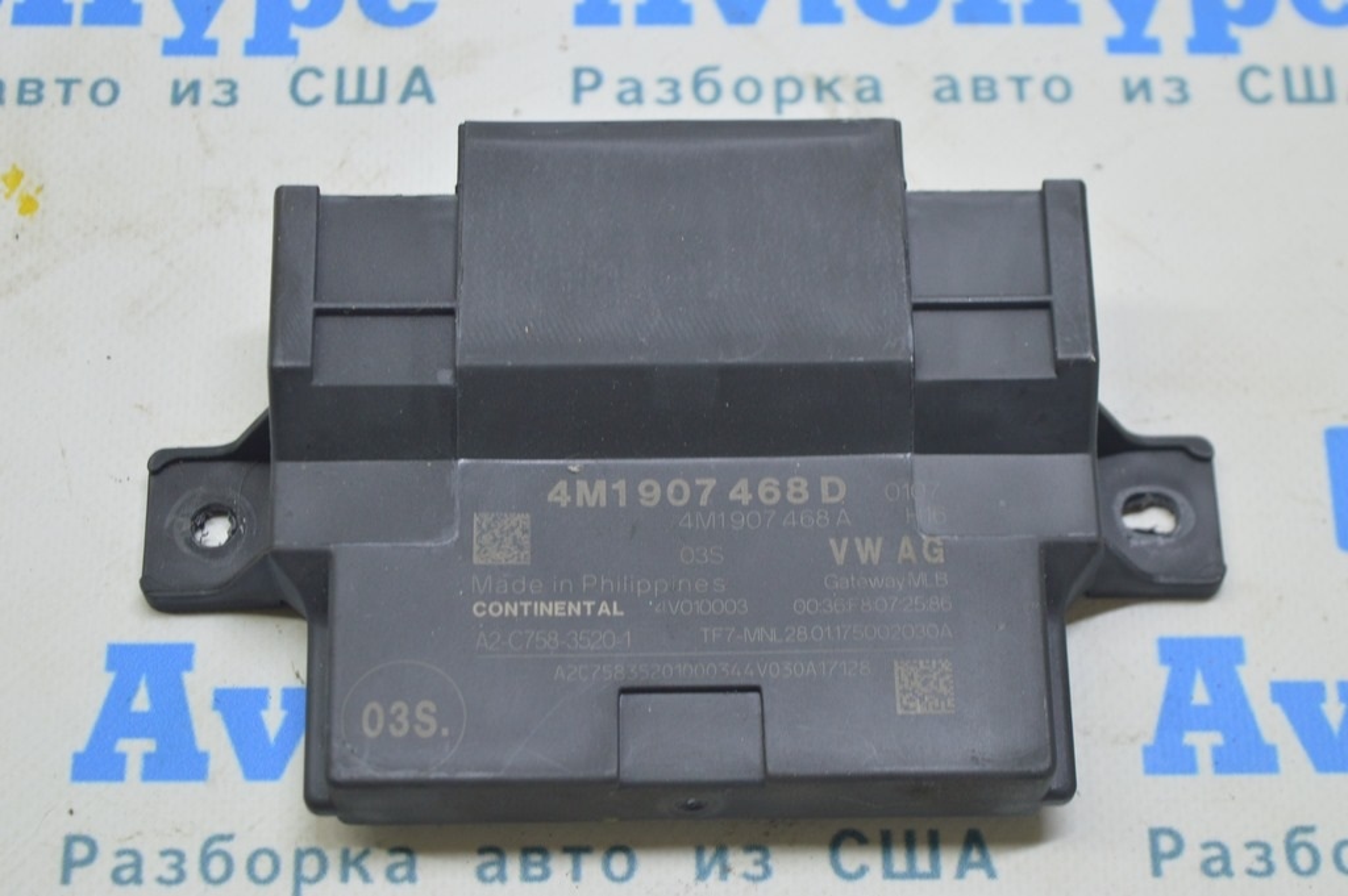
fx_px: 2694
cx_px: 674
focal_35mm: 72
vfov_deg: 18.9
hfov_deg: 28.1
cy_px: 448
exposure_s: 1/20
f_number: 5.6
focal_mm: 48
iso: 400
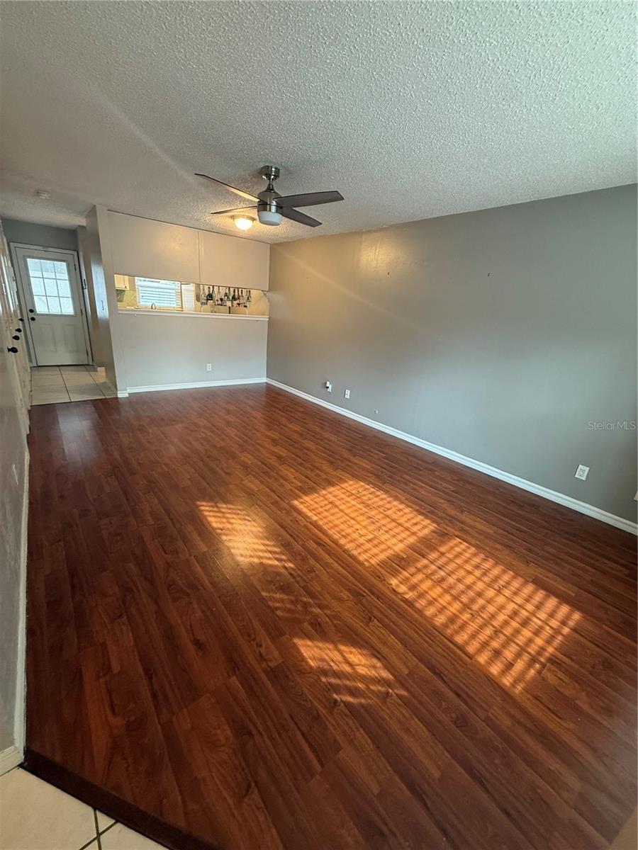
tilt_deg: -18.6
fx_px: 344
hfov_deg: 85.7
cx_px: 319
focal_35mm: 14
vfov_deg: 102.1
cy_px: 425
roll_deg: -5.6
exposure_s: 1/60
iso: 250
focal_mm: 2.22
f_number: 2.2
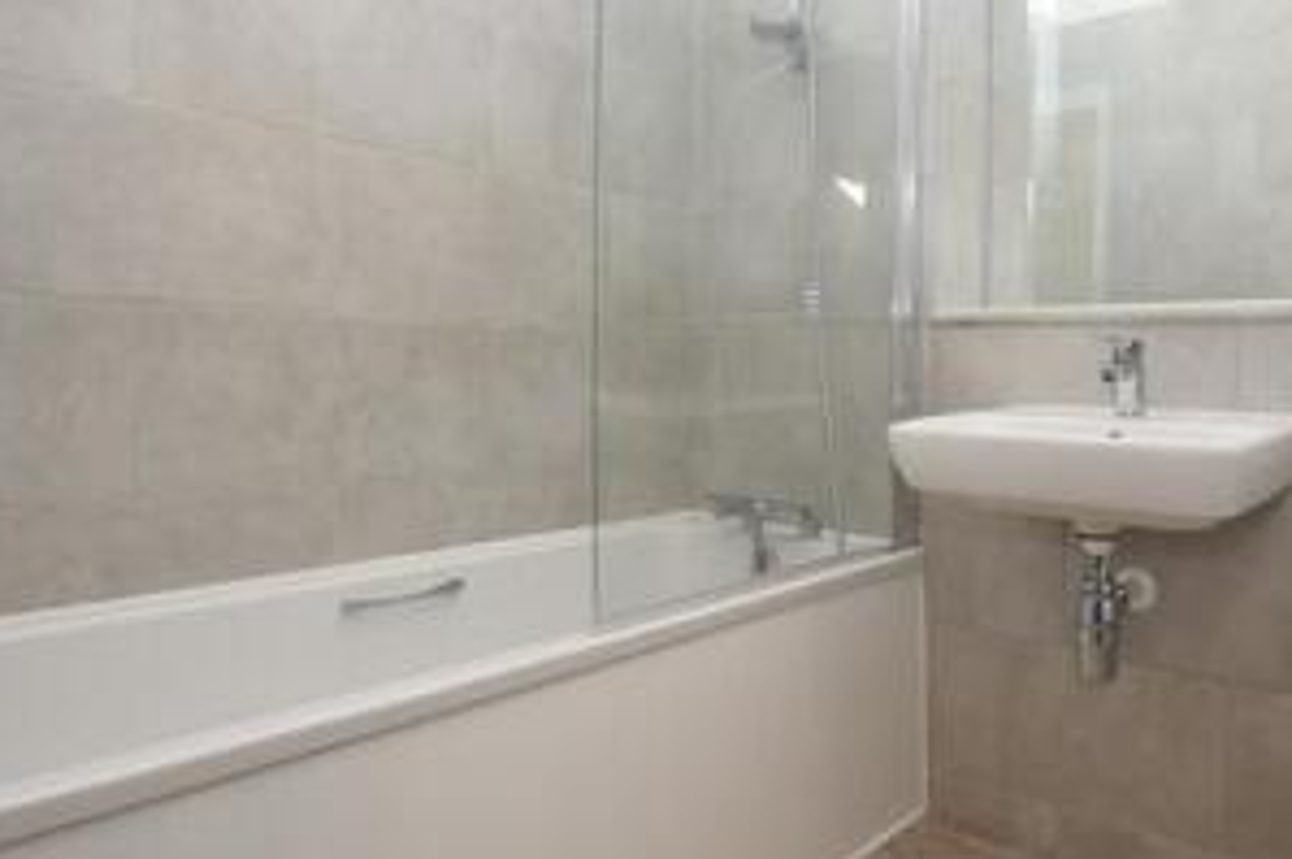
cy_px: 410
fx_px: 860
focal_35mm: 24
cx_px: 845
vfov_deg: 53.0
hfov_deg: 71.9
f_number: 5.6
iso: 720
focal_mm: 10
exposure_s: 1/125
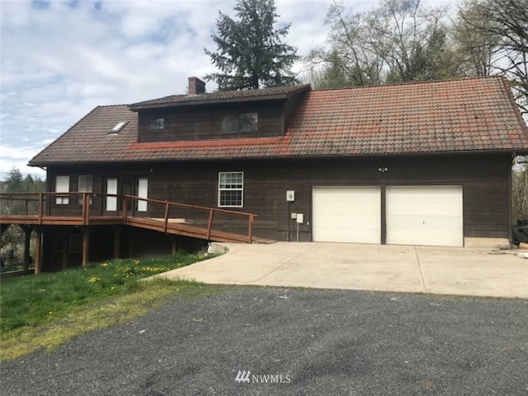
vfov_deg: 49.7
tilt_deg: +1.9
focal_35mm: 28
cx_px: 264
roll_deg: -1.7
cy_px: 198
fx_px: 427
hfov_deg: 63.4
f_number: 1.8
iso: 20
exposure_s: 1/2740
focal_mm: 3.99
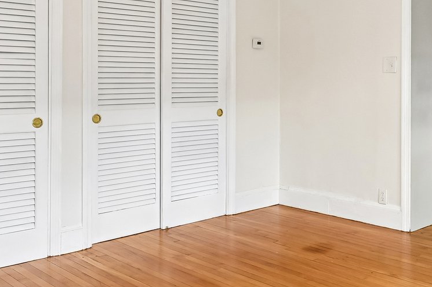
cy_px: 86
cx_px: 292
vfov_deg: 30.2
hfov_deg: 43.8
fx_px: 528
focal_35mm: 44
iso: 400
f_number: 8
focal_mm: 16
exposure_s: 1/40
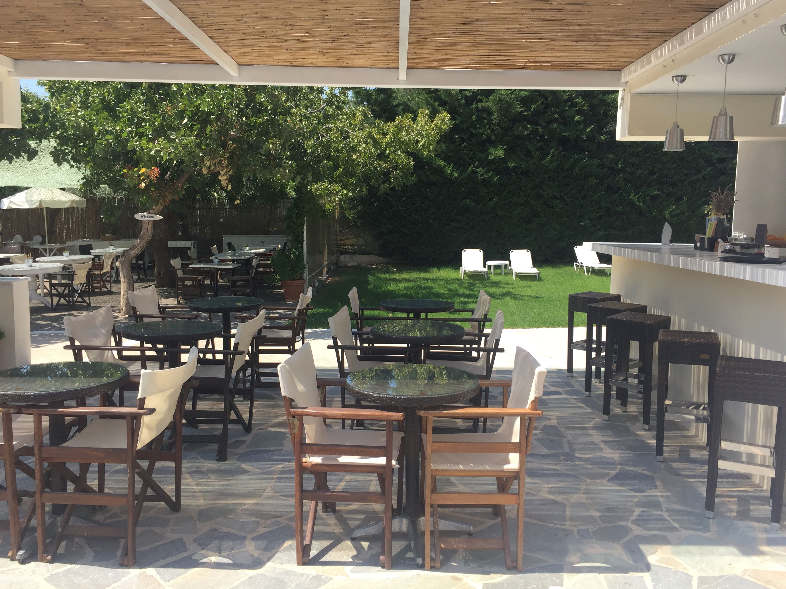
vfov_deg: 46.8
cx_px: 399
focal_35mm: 30
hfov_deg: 60.0
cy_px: 285
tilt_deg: -7.4
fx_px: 681
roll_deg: -2.0
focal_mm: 4.15
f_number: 2.2
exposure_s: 1/1130
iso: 32
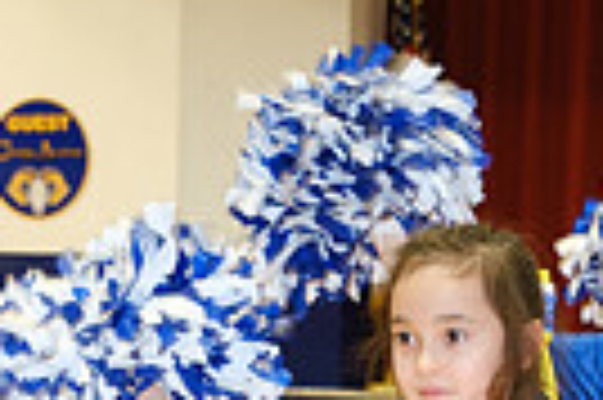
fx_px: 3195
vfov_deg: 7.0
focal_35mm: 191
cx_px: 468
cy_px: 712
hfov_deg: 10.8
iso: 1000
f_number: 2.8
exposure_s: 1/125
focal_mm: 29.2
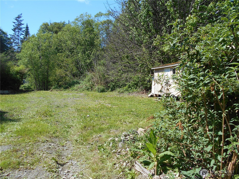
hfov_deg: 67.3
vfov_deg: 53.1
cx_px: 120
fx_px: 180
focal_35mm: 26
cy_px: 90
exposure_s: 1/640
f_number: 3.2
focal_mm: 4.6
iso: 80
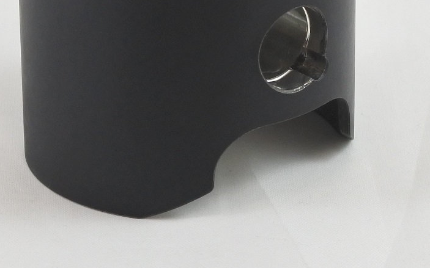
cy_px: -12
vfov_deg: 8.6
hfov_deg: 13.8
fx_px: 1781
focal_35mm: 152
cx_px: 186
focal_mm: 22.3
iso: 450
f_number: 4.8
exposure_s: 1/125
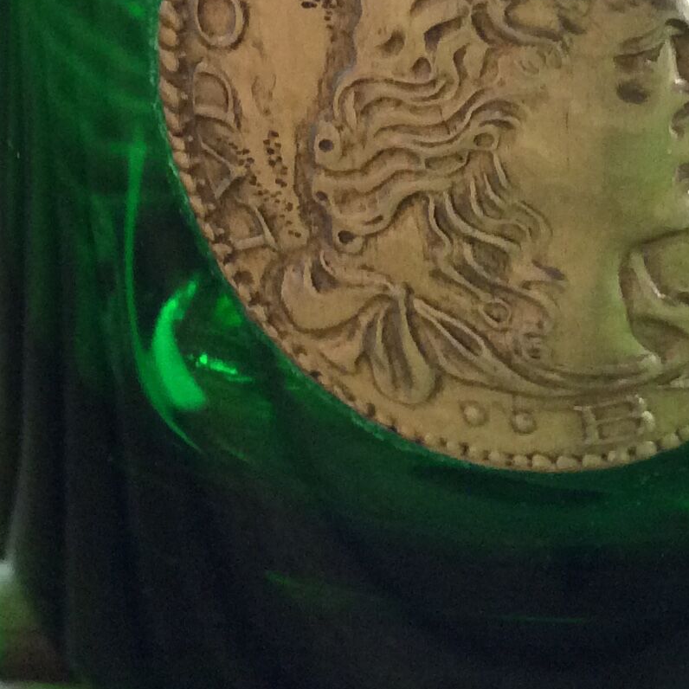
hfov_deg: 18.9
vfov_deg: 18.7
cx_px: 429
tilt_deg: -21.6
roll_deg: -3.0
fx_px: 2072
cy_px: 134
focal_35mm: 92
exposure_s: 1/25
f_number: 2.4
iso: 160
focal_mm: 3.3
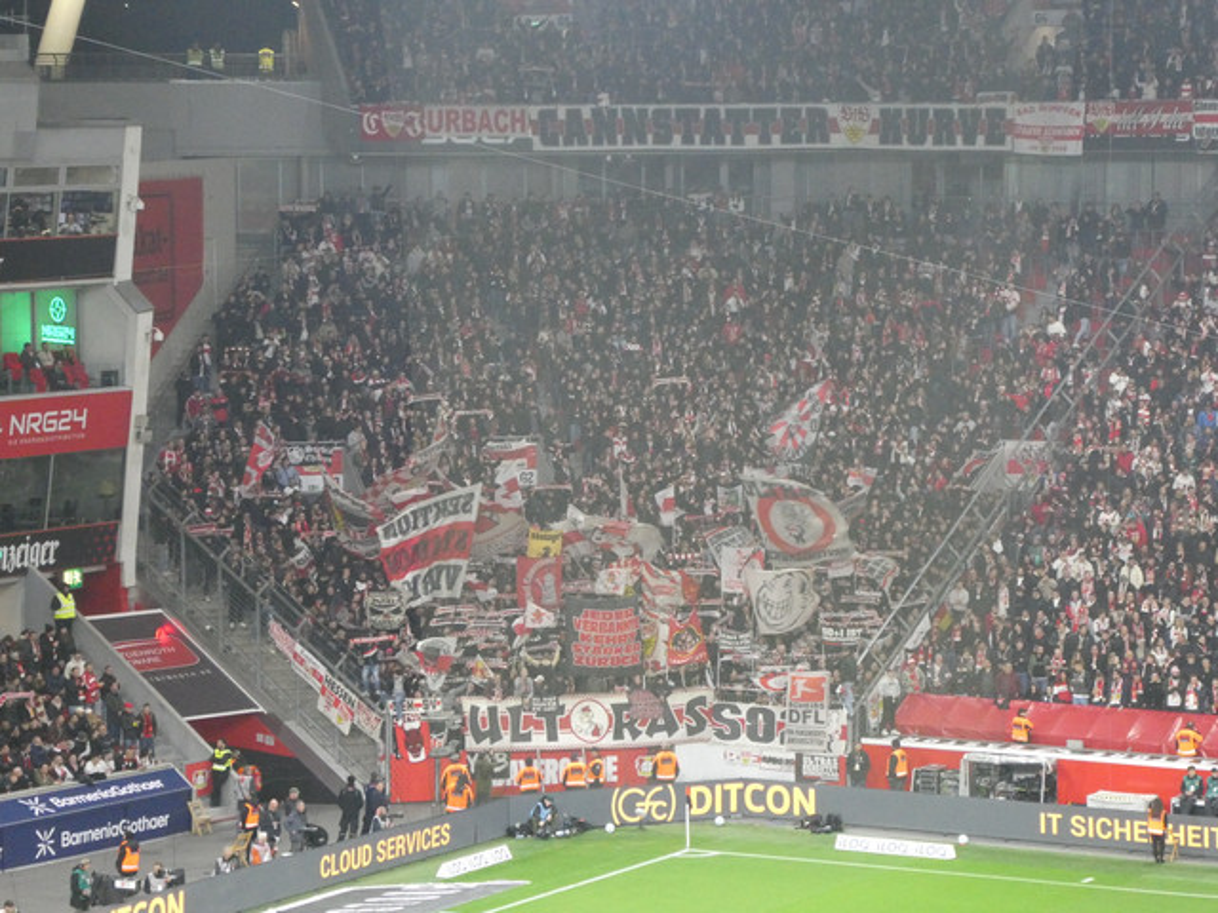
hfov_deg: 14.6
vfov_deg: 11.0
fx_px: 4750
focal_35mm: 135
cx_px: 609
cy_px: 456
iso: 1000
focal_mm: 24.2
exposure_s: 1/80
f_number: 5.3
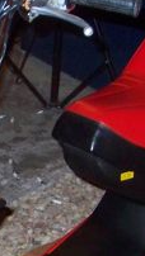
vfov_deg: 16.2
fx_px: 893
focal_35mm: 131
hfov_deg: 9.3
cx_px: 33
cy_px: 208
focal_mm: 6.3
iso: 200
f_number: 3.9
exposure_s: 1/60
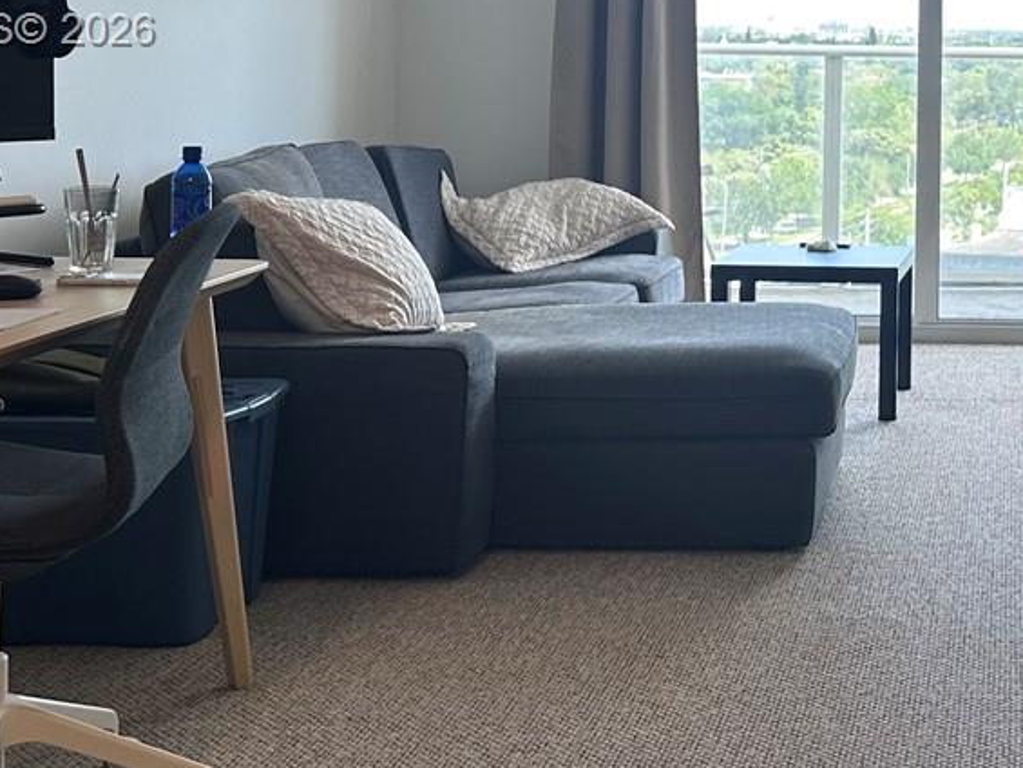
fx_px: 2010
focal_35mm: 68
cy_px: 33
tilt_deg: -0.4
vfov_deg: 21.0
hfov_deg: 26.9
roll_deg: -0.4
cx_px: 1039
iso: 64
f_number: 1.78
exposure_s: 1/120
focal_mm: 6.86
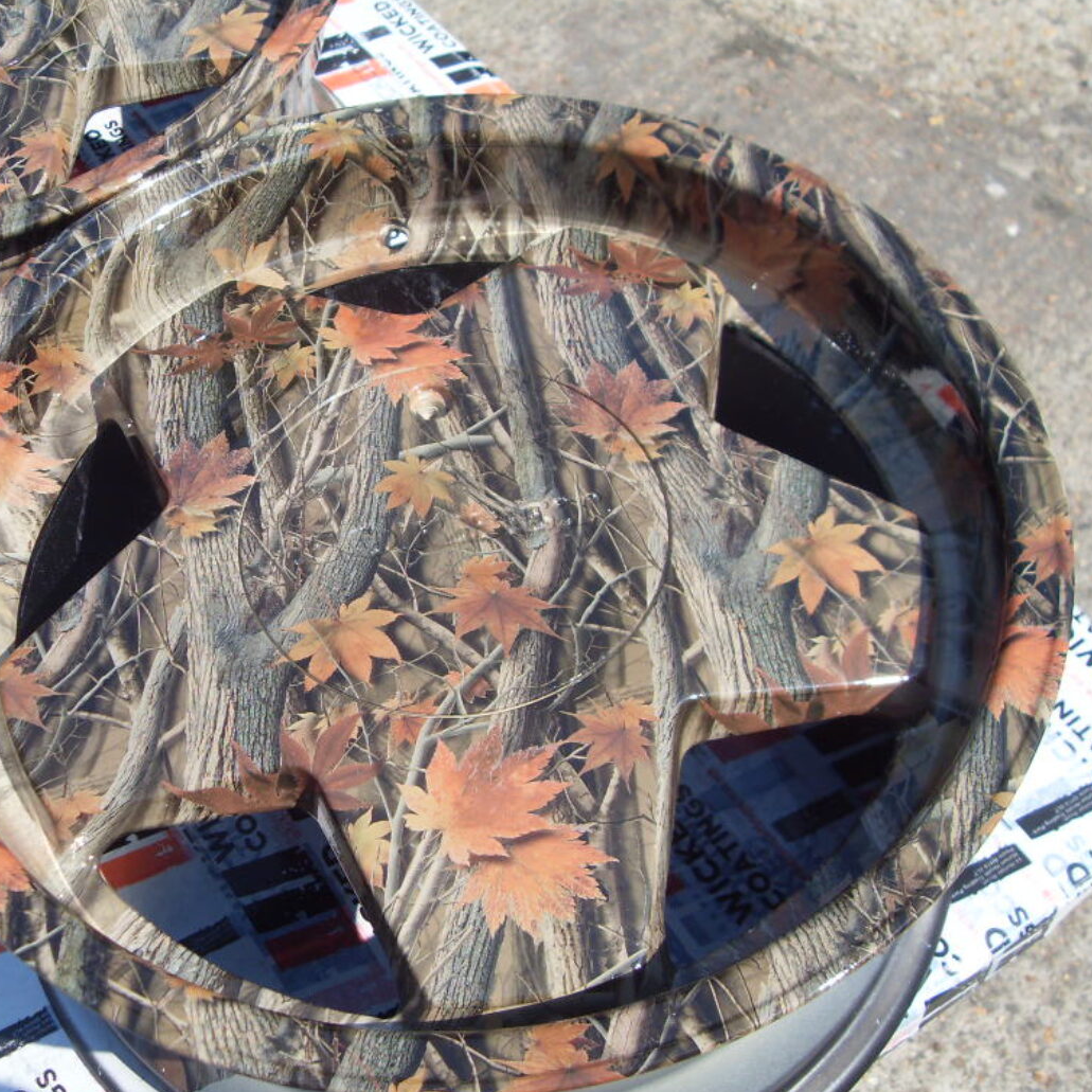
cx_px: 455
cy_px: 553
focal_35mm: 42
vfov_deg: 40.0
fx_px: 1499
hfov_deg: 39.9
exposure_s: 1/180
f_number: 7
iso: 80
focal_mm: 6.3
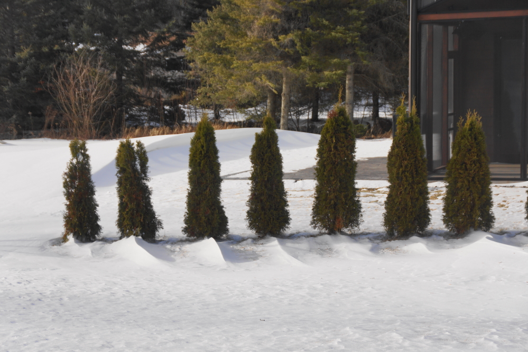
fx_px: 1540
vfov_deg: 13.0
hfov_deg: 19.5
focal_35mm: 105
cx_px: 264
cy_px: 176
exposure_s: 1/200
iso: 100
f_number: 6.3
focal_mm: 70
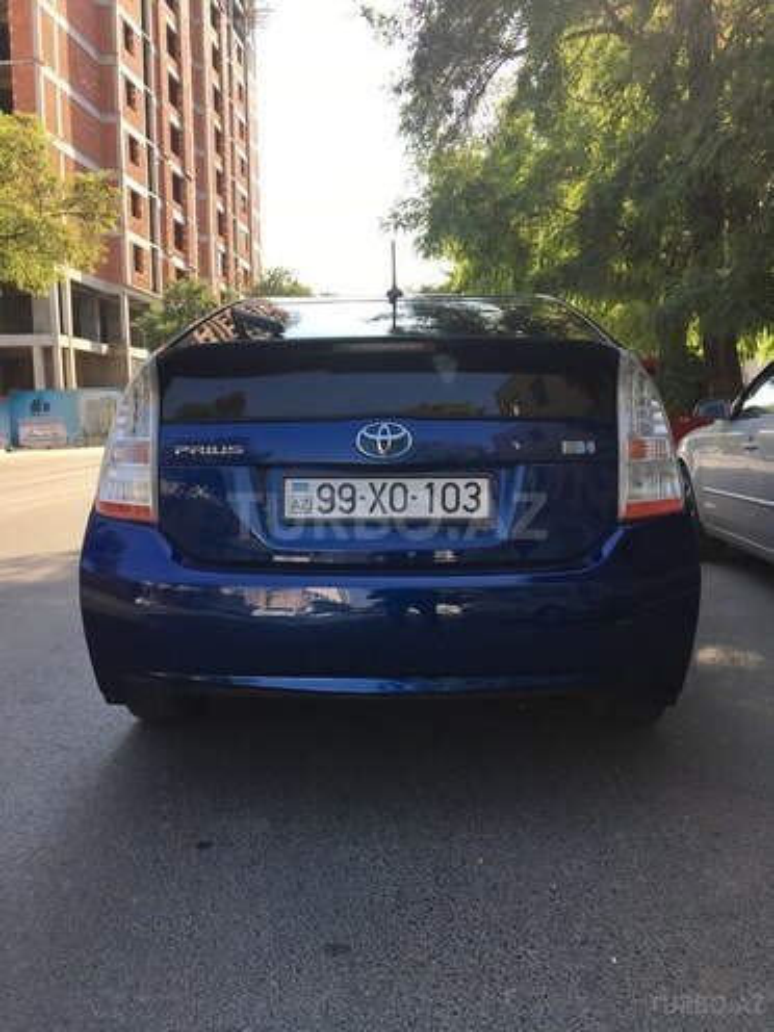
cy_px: 516
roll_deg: -0.4
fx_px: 865
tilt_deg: -5.7
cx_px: 387
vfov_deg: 61.7
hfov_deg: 48.2
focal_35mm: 29
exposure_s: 1/392
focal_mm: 4.15
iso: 25
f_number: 2.2
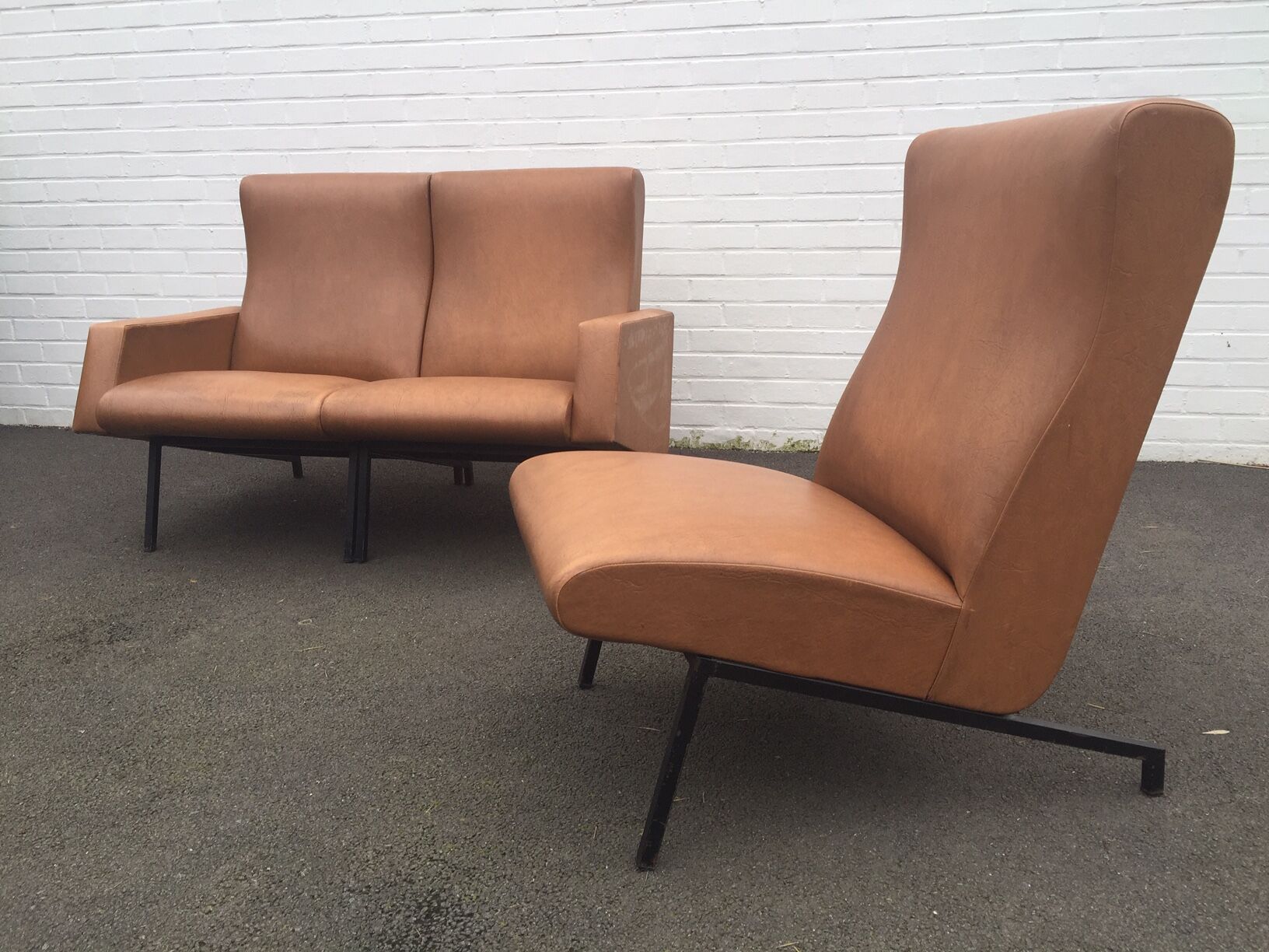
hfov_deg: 61.7
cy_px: 476
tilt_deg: -12.5
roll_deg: +0.5
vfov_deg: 48.2
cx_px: 634
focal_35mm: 29
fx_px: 1063
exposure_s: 1/166
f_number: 2.2
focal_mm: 4.15
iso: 32
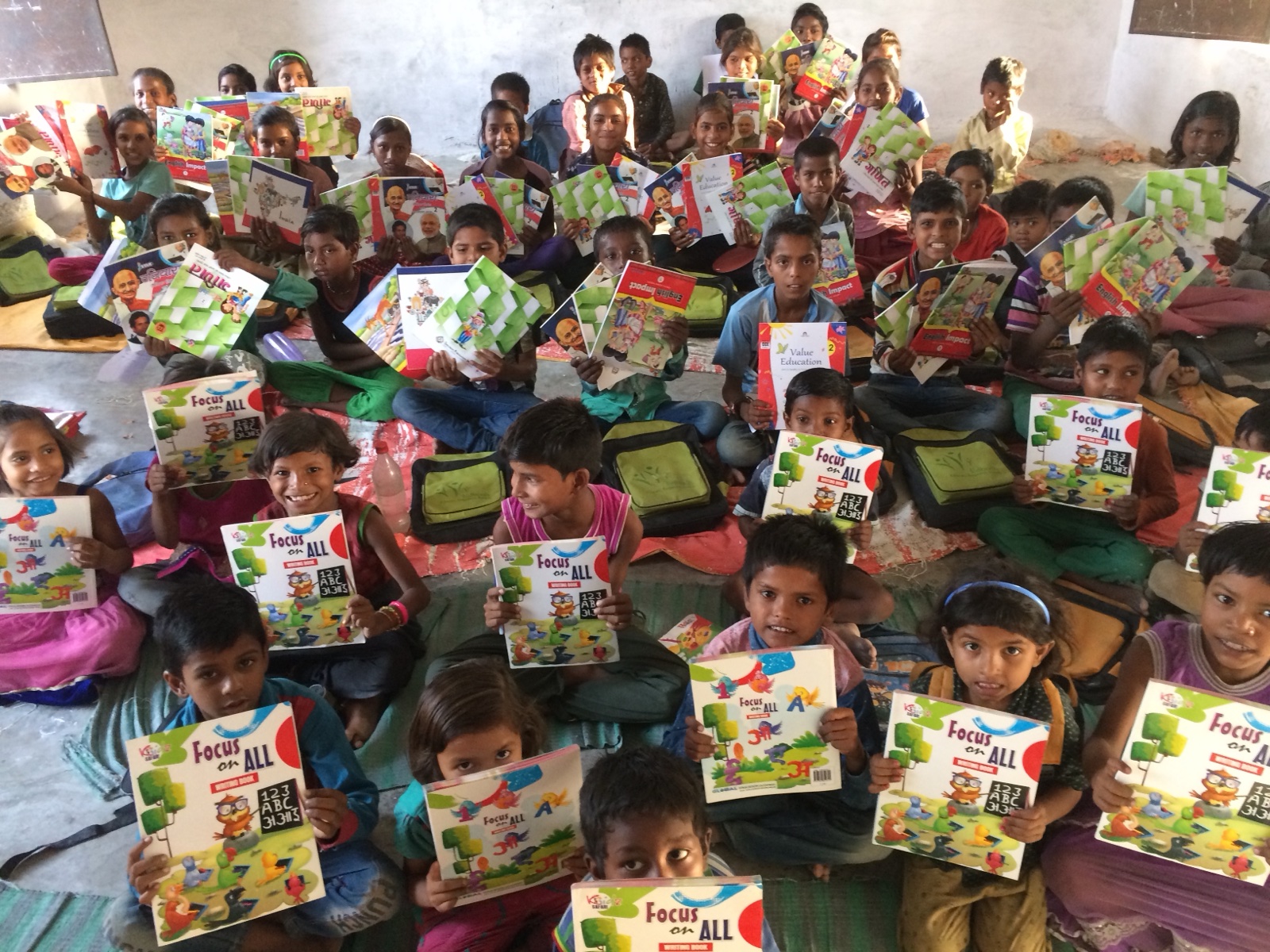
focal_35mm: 29
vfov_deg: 48.2
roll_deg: +1.2
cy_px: 476
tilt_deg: -33.2
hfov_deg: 61.7
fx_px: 1064
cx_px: 635
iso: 200
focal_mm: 4.15
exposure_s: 1/33
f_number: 2.2
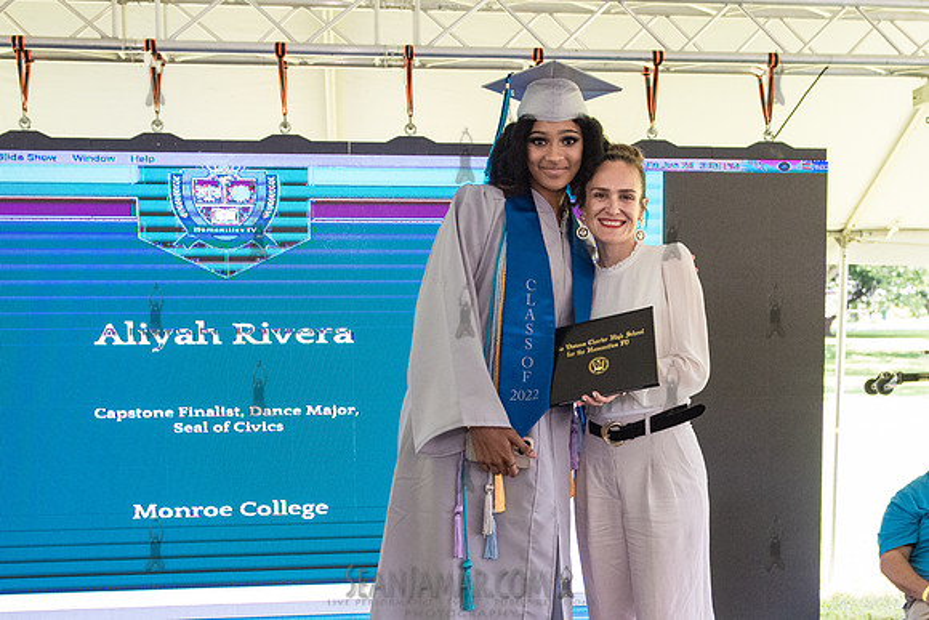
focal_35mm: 54
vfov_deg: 24.7
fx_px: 1404
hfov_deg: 36.5
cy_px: 429
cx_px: 558
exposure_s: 1/800
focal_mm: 32
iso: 2500
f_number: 4
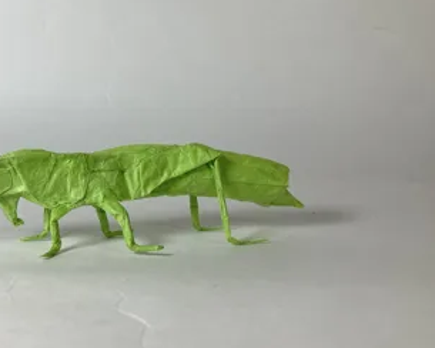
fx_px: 554
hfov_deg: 41.6
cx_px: 106
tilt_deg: -7.1
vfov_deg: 34.7
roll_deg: +0.7
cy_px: 134
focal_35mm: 43
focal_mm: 3.99
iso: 25
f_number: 1.8
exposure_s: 1/82
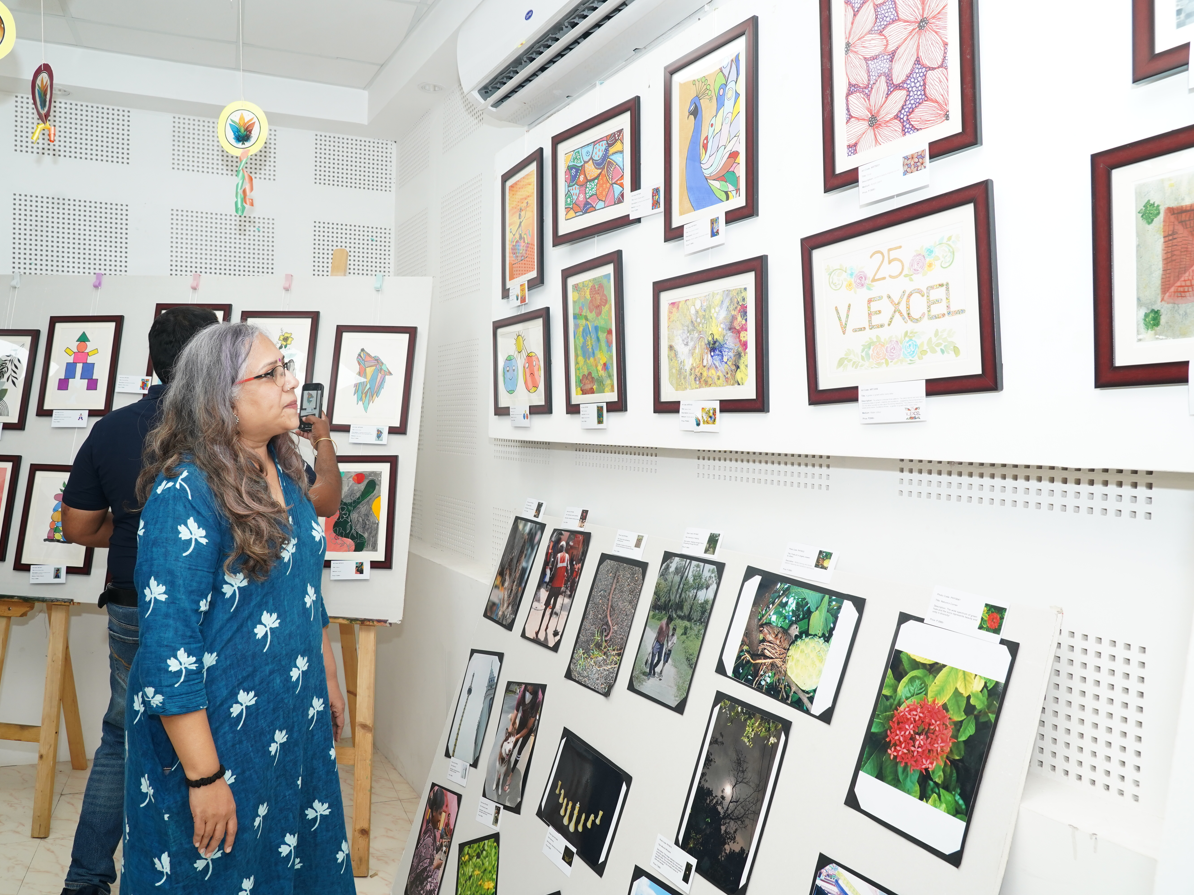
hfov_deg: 67.3
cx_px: 567
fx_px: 897
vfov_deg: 53.1
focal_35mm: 26
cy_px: 448
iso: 1000
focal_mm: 24
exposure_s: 1/125
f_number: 7.1
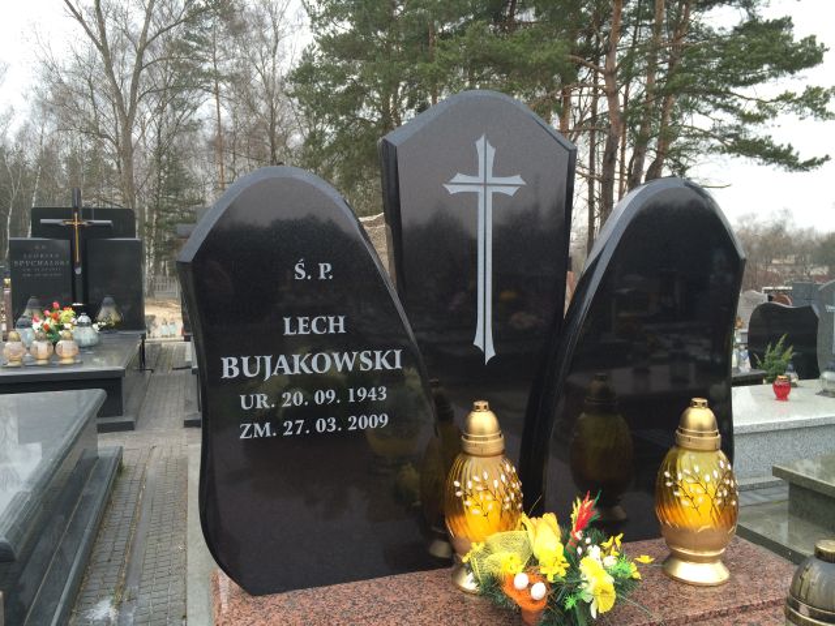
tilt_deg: -4.1
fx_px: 700
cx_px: 418
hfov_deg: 61.7
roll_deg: +0.8
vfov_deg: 48.2
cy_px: 313
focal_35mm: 29
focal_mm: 4.15
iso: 32
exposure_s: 1/120
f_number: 2.2
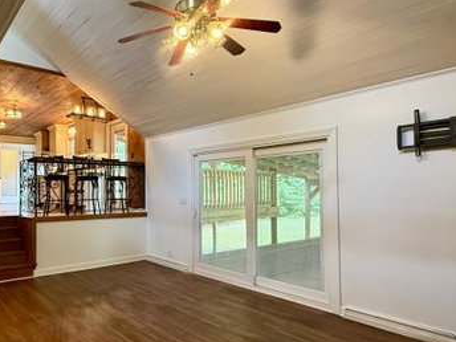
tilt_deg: +1.1
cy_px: 187
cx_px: 165
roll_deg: -0.2
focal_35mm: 26
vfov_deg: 53.0
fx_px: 343
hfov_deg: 66.1
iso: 320
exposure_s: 1/60
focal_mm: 2.22
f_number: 2.2
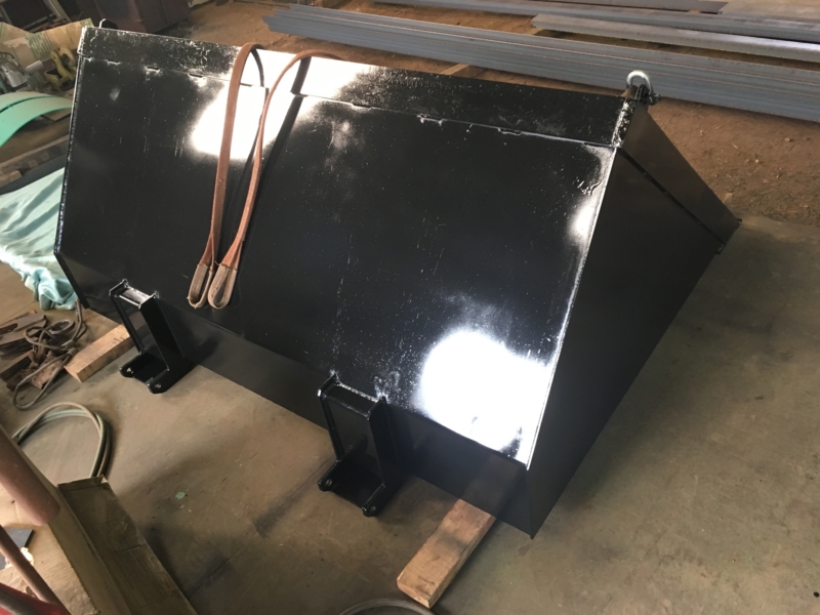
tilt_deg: -36.5
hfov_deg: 61.7
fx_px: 687
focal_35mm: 29
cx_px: 410
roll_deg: +11.0
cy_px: 308
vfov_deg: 48.2
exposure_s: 1/30
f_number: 2.2
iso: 125
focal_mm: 4.15
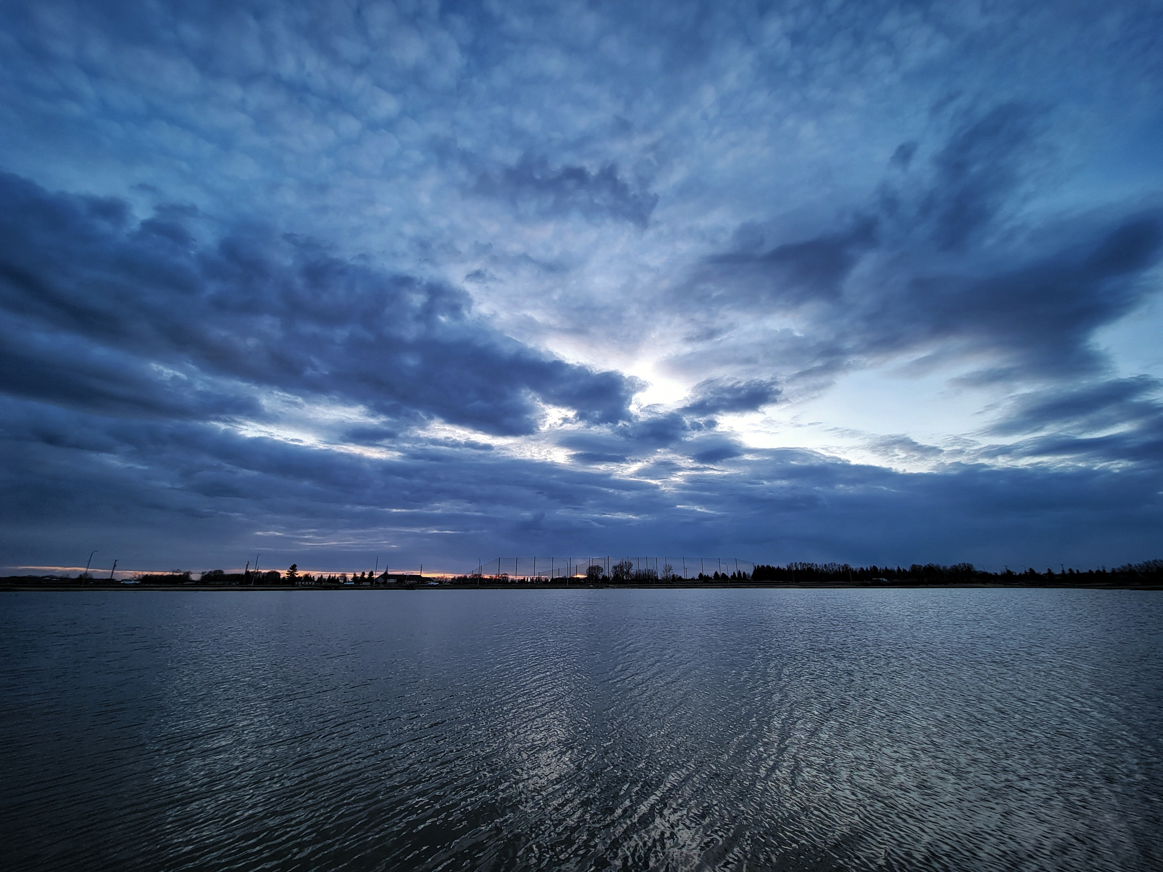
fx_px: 437
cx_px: 582
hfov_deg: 106.2
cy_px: 436
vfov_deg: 89.9
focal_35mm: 13
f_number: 2.2
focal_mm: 2.2
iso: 50
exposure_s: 1/120
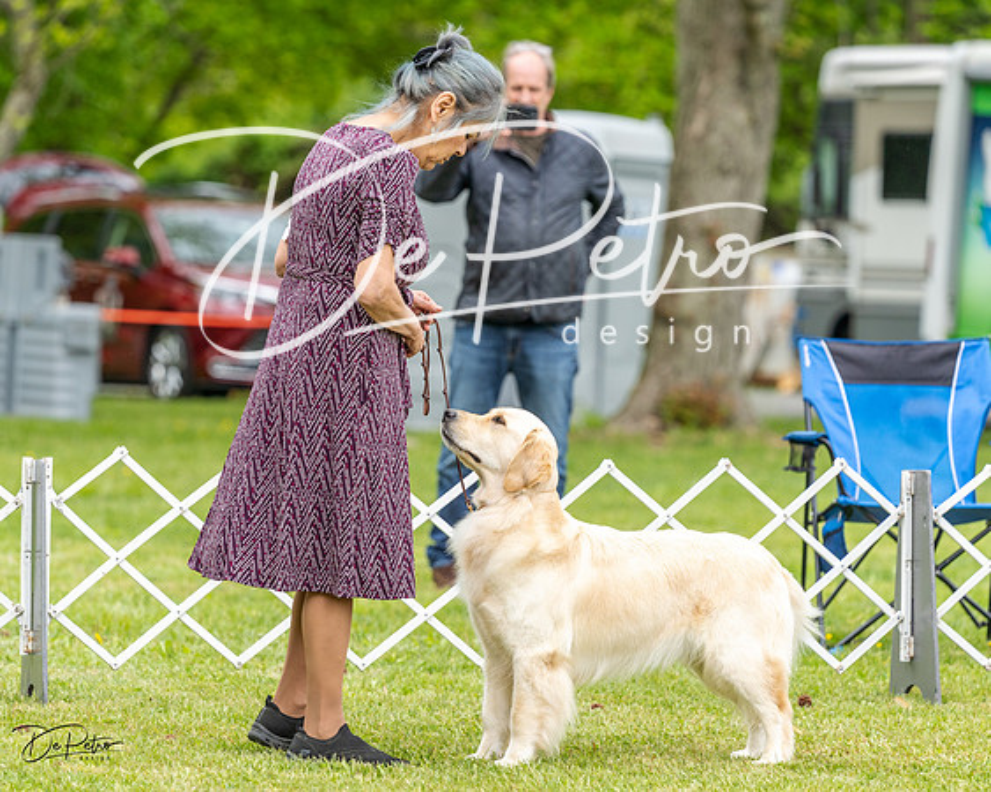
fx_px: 6604
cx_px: 496
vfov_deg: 6.9
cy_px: 396
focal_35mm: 225
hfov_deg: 8.6
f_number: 4.5
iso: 400
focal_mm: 200
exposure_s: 1/640
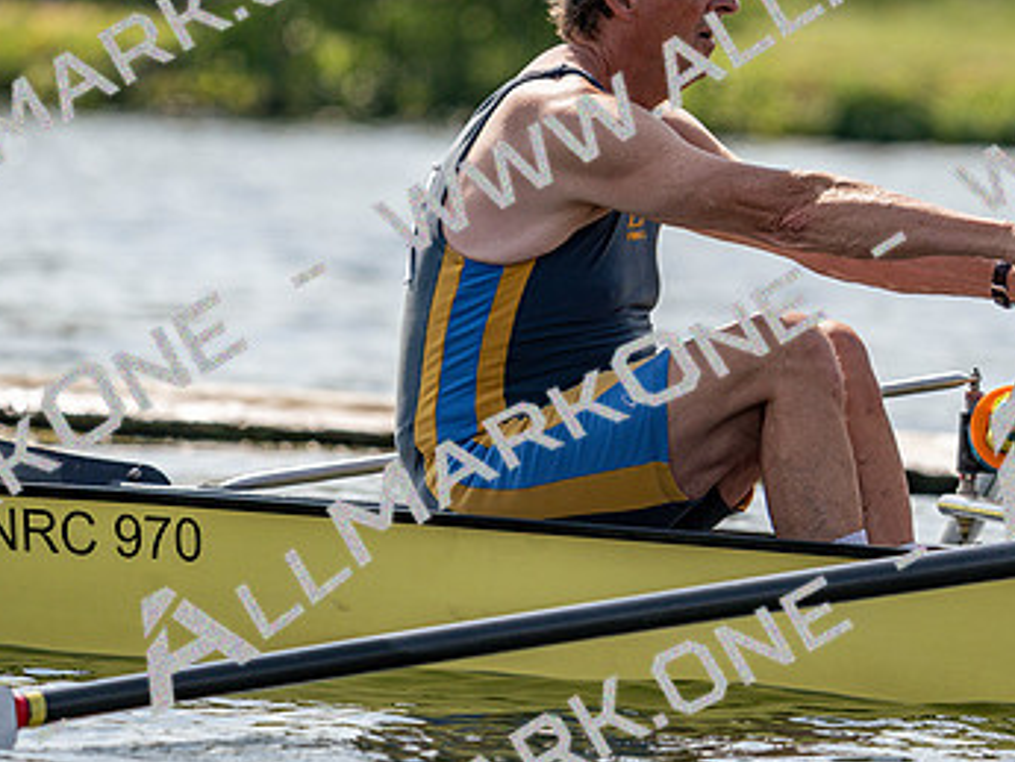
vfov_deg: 2.7
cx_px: 738
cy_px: 260
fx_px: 16162
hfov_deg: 3.6
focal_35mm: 551
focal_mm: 341
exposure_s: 1/1600
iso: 250
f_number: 6.3
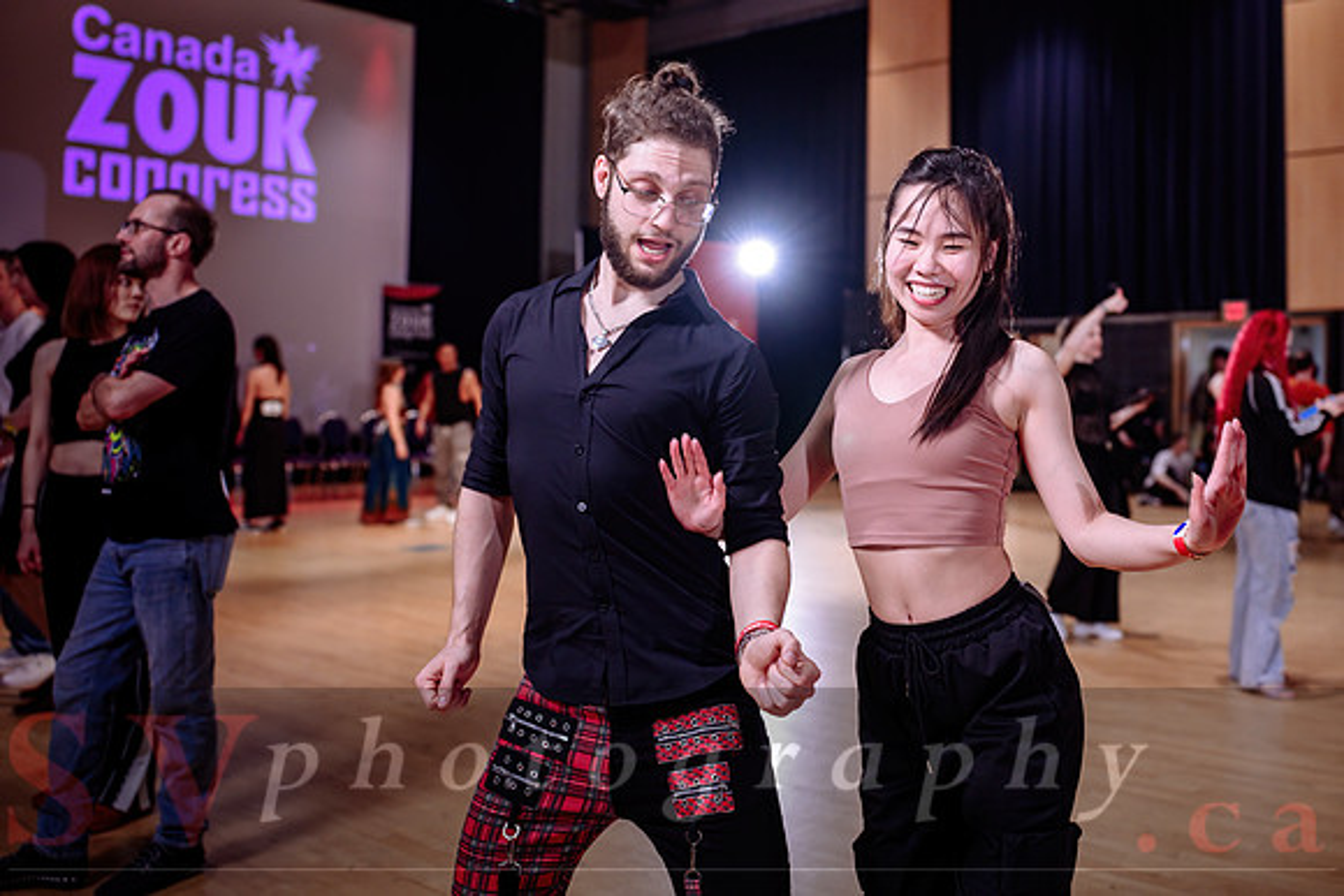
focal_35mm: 34
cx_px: 807
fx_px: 1255
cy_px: 358
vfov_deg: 39.2
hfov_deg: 55.9
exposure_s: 1/250
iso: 1250
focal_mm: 28
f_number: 2
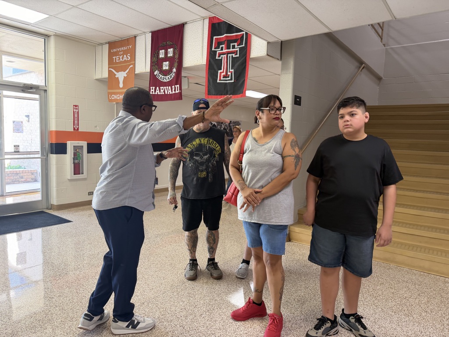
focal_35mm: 24
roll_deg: -3.6
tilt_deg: -5.2
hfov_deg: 71.6
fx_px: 311
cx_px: 224
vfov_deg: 56.8
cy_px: 168
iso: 100
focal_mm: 6.76
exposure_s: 1/60
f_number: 1.78
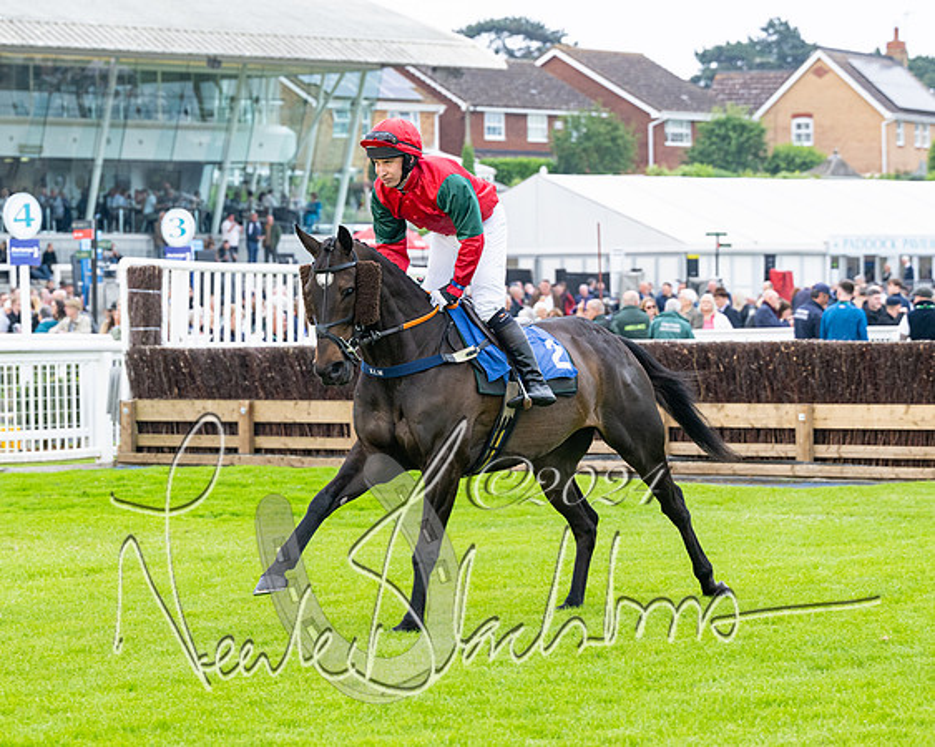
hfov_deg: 13.0
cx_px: 387
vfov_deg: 10.4
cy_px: 364
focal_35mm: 148
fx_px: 4098
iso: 400
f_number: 4
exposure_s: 1/640
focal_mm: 87
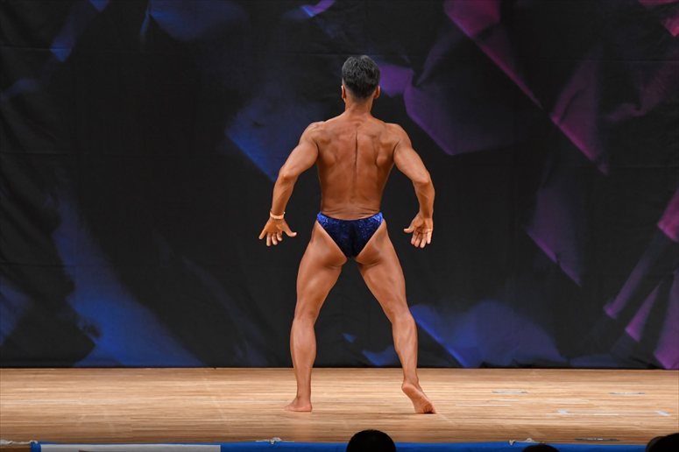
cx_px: 340
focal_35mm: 255
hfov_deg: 8.1
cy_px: 226
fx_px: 4807
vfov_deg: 5.4
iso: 3200
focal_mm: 170
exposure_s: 1/400
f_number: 5.6
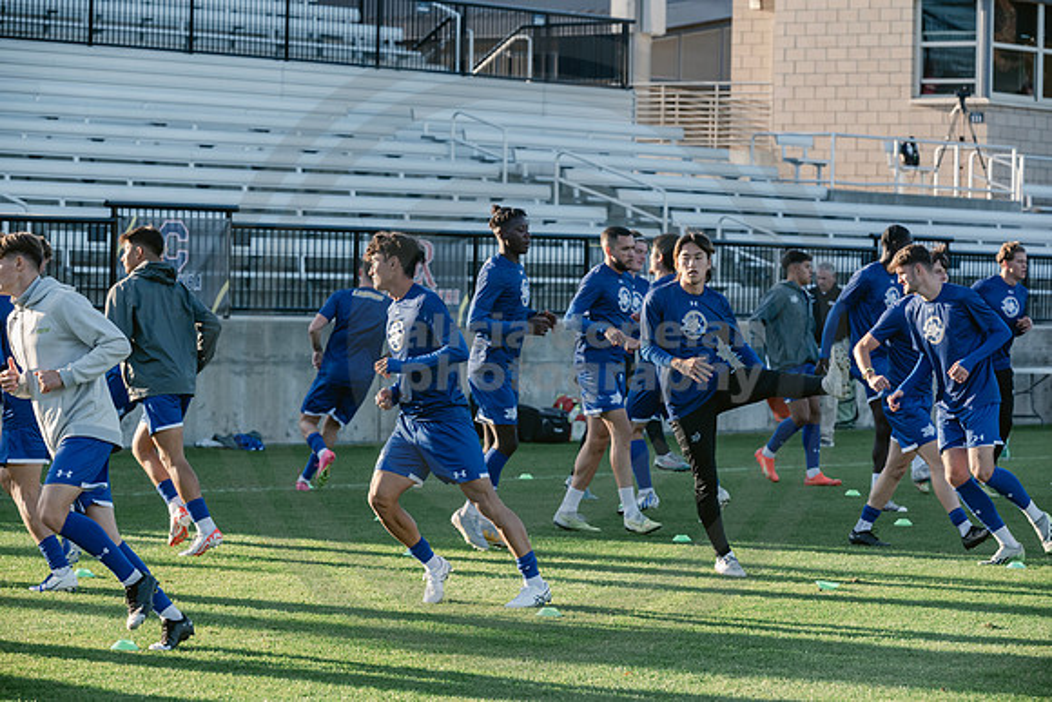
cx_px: 526
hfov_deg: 15.8
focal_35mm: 130
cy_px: 351
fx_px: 3800
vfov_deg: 10.6
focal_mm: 130
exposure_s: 1/1000
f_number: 6.3
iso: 1250
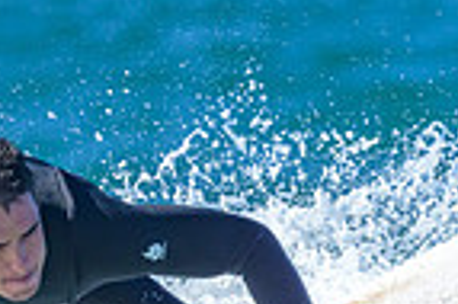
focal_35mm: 4360
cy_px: 495
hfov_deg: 0.5
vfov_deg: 0.3
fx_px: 55405
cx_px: 232
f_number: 6.3
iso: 560
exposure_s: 1/2000
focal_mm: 800
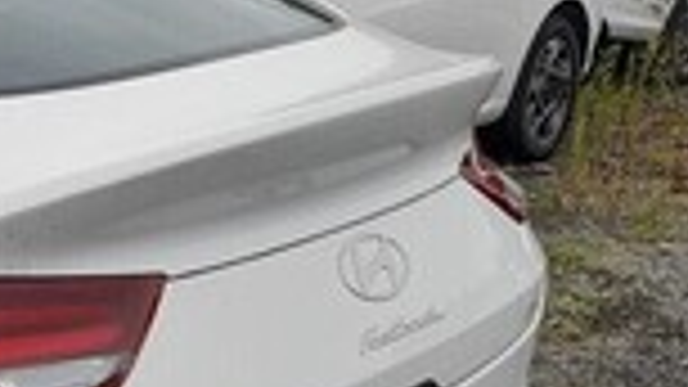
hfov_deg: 18.6
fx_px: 1788
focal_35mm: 98
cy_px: 299
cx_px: -418
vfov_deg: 12.3
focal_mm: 4.6
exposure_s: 1/478
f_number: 2
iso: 20
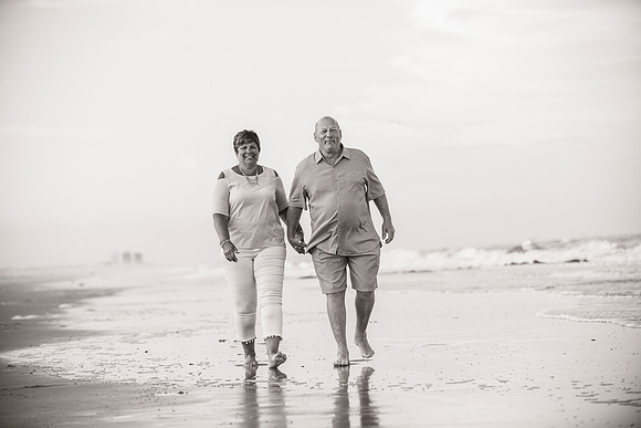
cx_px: 320
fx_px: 1959
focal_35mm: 110
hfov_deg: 18.6
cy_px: 214
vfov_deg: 12.5
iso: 800
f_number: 3.5
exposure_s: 1/2000
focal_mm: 110
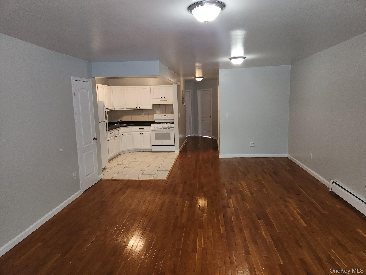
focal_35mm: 23
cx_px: 183
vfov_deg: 58.9
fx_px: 243
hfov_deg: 73.9
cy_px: 138
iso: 100
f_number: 1.8
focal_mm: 5.4
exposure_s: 1/24
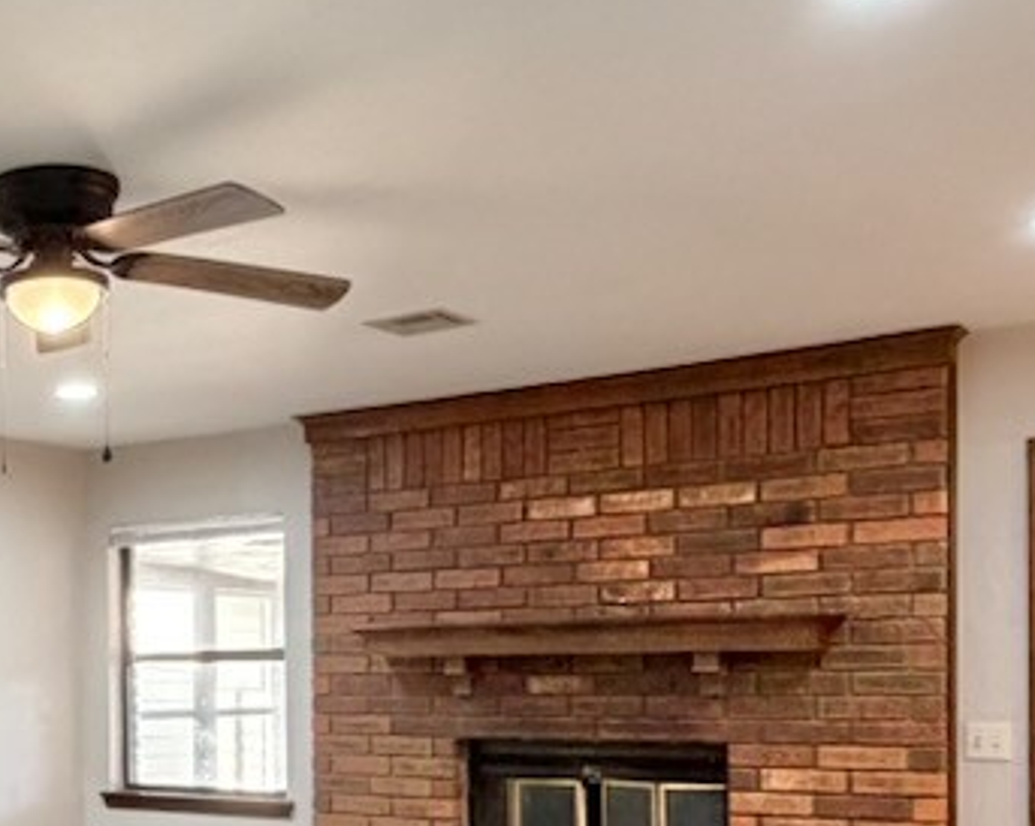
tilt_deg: +1.1
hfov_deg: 32.9
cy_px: 705
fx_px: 1561
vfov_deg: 28.8
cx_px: -57
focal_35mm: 51
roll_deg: +0.8
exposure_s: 1/60
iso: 400
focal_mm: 2.22
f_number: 2.2
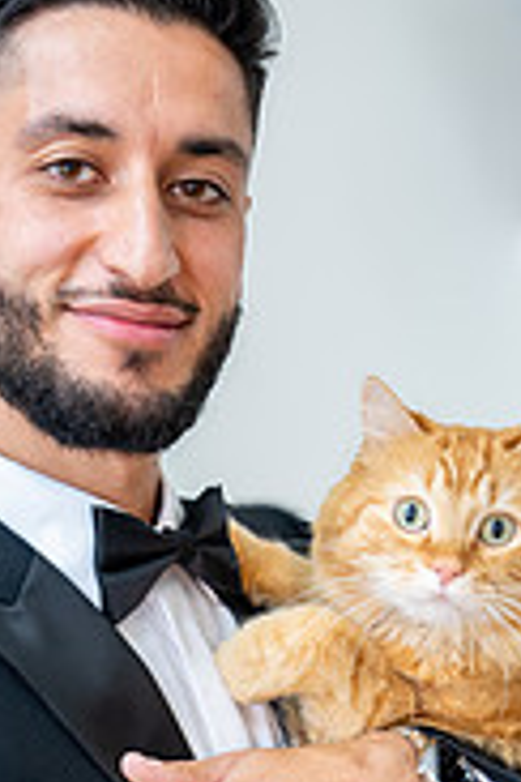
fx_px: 2822
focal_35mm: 130
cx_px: 222
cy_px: 679
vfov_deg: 15.6
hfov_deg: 10.5
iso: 800
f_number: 2.8
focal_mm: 53
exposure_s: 1/100
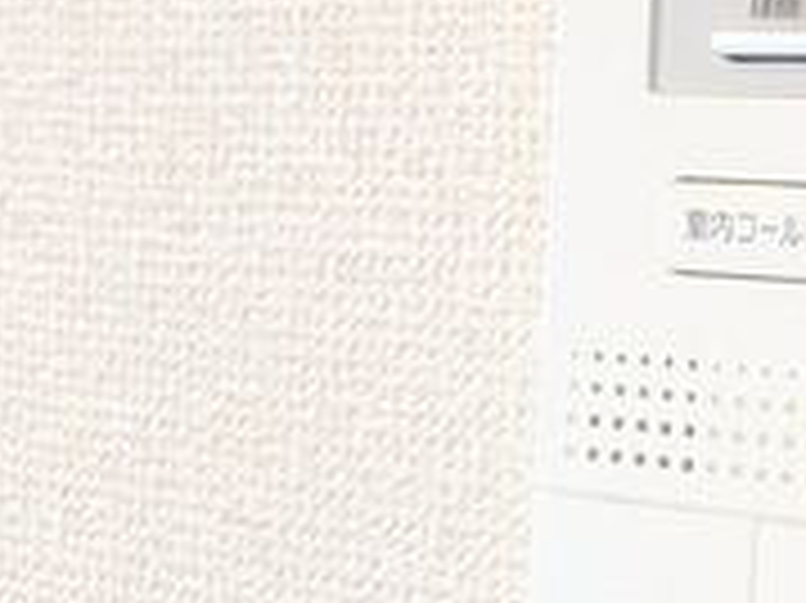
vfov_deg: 19.4
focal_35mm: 75
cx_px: 1108
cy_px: 117
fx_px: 1745
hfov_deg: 22.6
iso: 435
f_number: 1.7
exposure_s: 1/73.3
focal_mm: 4.53
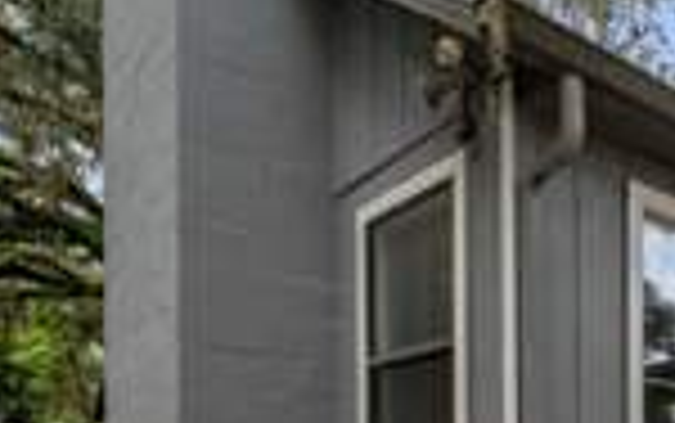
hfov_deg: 43.1
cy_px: 484
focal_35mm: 39
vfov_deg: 29.1
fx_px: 718
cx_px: 680
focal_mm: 12
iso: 100
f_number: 8
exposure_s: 1/15
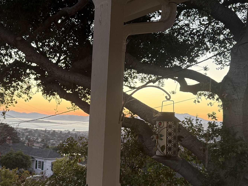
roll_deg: -2.8
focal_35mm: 55
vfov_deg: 26.5
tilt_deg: +1.6
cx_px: 81
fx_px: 394
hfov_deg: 34.6
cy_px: 110
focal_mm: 6.76
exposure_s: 1/121
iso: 200
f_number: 1.78
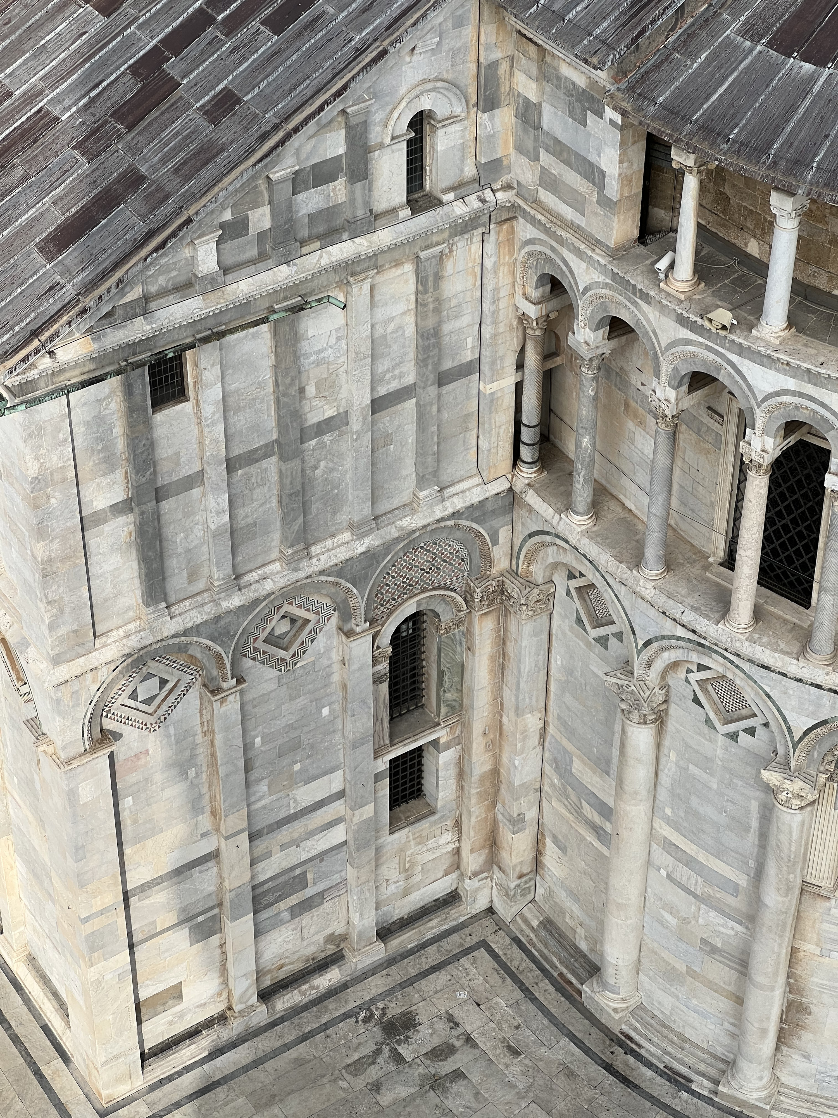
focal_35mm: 77
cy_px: 559
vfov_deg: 25.3
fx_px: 2485
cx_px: 419
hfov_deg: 19.1
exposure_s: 1/774
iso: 32
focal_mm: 9
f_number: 2.8
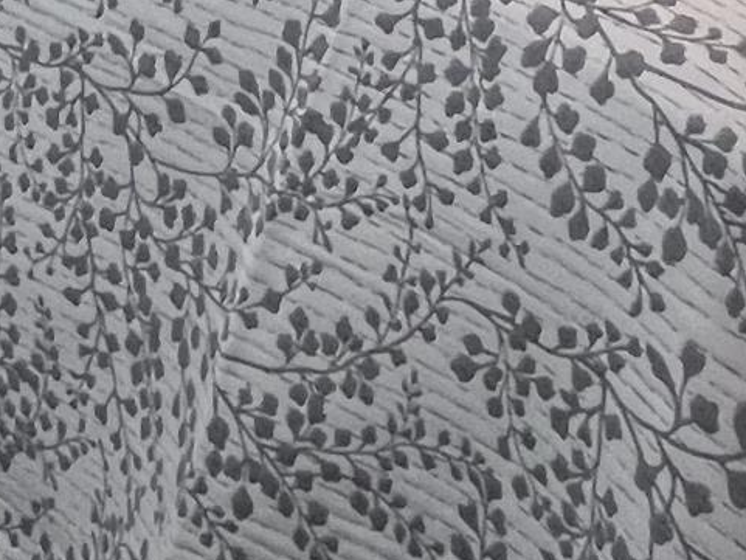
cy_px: -673
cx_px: 129
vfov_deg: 14.0
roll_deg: +1.1
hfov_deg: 23.2
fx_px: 1789
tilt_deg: -2.7
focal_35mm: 83
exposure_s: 1/24
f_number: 1.8
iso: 250
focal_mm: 1.57
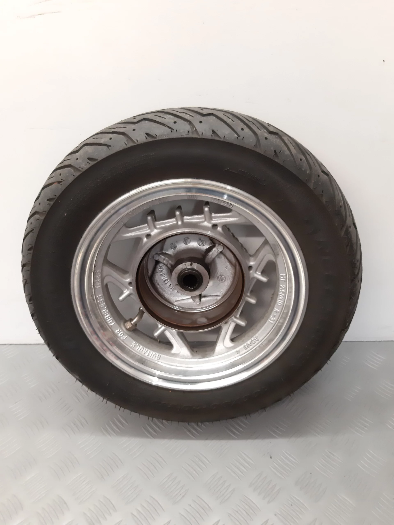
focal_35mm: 27
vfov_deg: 65.3
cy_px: 262
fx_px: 410
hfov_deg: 51.4
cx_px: 197
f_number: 1.7
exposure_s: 1/50
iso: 400
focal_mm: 3.93
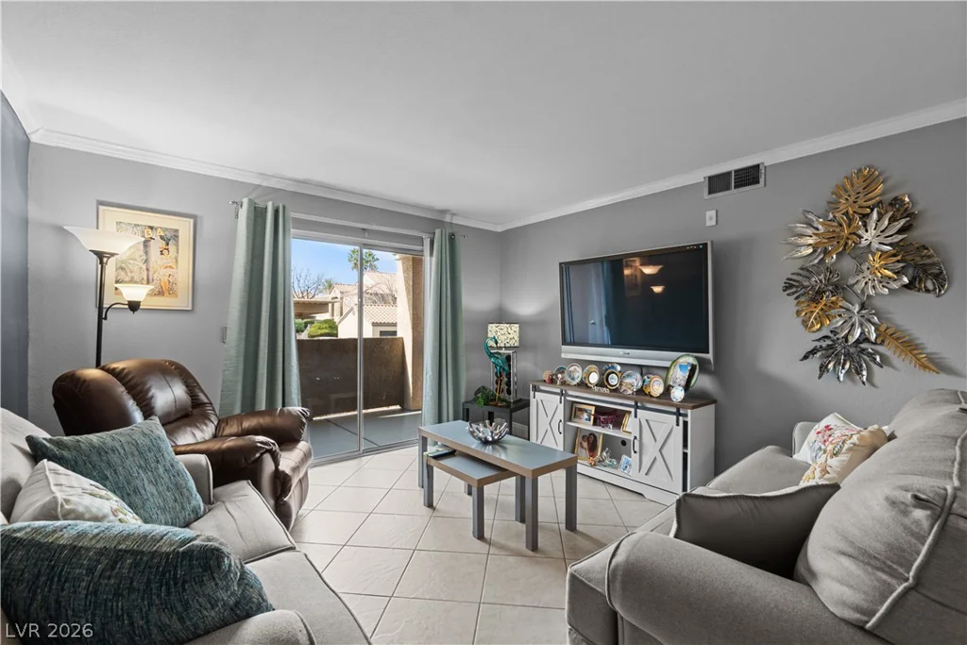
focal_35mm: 15
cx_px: 484
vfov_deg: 77.3
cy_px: 322
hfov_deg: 100.4
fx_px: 403
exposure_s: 1/8
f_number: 8
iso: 400
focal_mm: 10
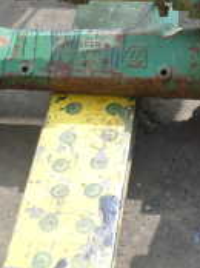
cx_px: 255
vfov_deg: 22.5
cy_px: 2
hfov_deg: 16.6
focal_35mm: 84
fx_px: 649
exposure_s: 1/500
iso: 80
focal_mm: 4.9
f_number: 2.6
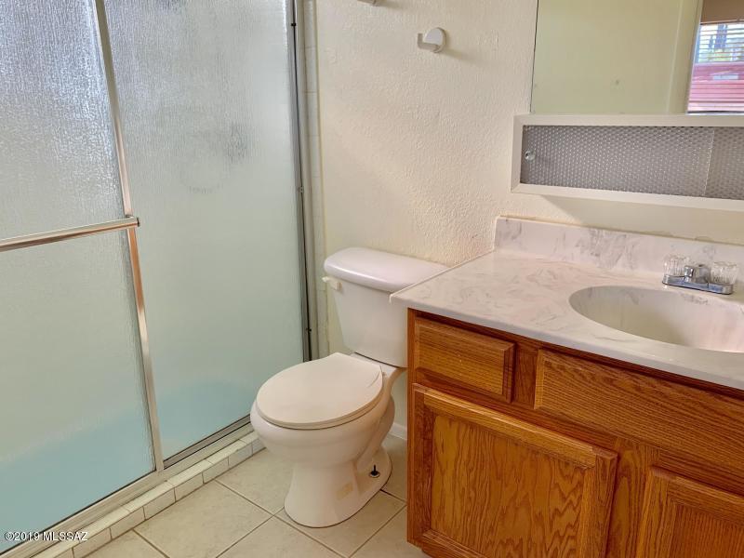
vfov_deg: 53.1
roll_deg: -0.3
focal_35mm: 26
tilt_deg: -14.6
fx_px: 559
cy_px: 279
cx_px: 372
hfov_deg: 67.3
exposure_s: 1/121
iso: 40
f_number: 1.8
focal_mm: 4.25
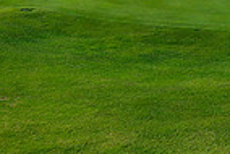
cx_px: 272
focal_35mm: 139
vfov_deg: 9.3
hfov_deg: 14.3
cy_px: -145
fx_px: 889
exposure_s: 1/400
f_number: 7.1
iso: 160
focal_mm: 34
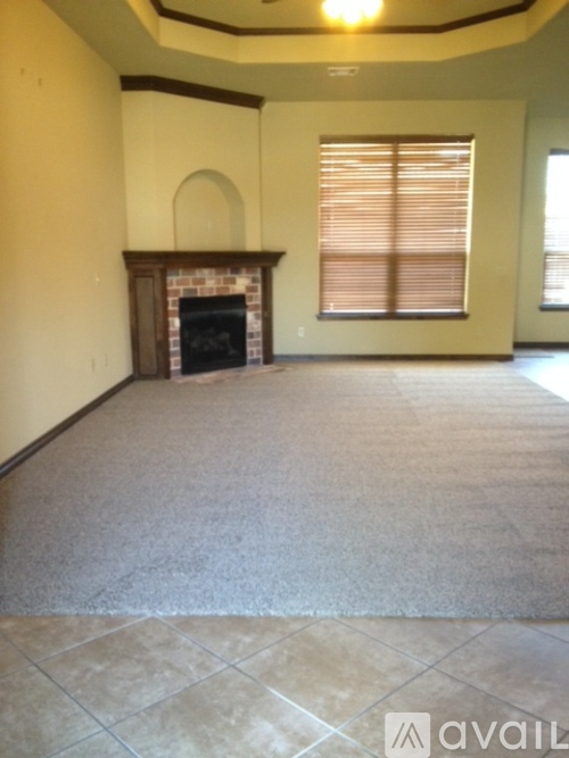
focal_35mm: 35
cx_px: 284
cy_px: 379
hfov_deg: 40.7
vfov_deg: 52.6
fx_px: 767
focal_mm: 4.28
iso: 160
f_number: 2.4
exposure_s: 1/20
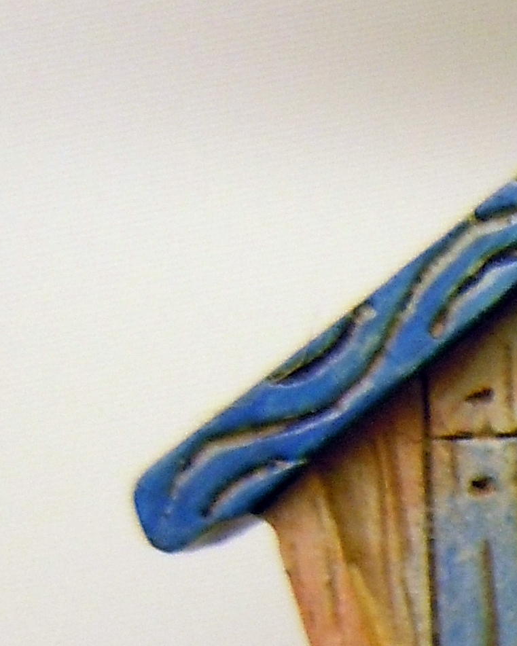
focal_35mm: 133
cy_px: 679
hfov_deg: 10.7
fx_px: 2543
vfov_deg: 14.2
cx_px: 1024
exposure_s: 1/125
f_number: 3.5
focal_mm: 5.4
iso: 250
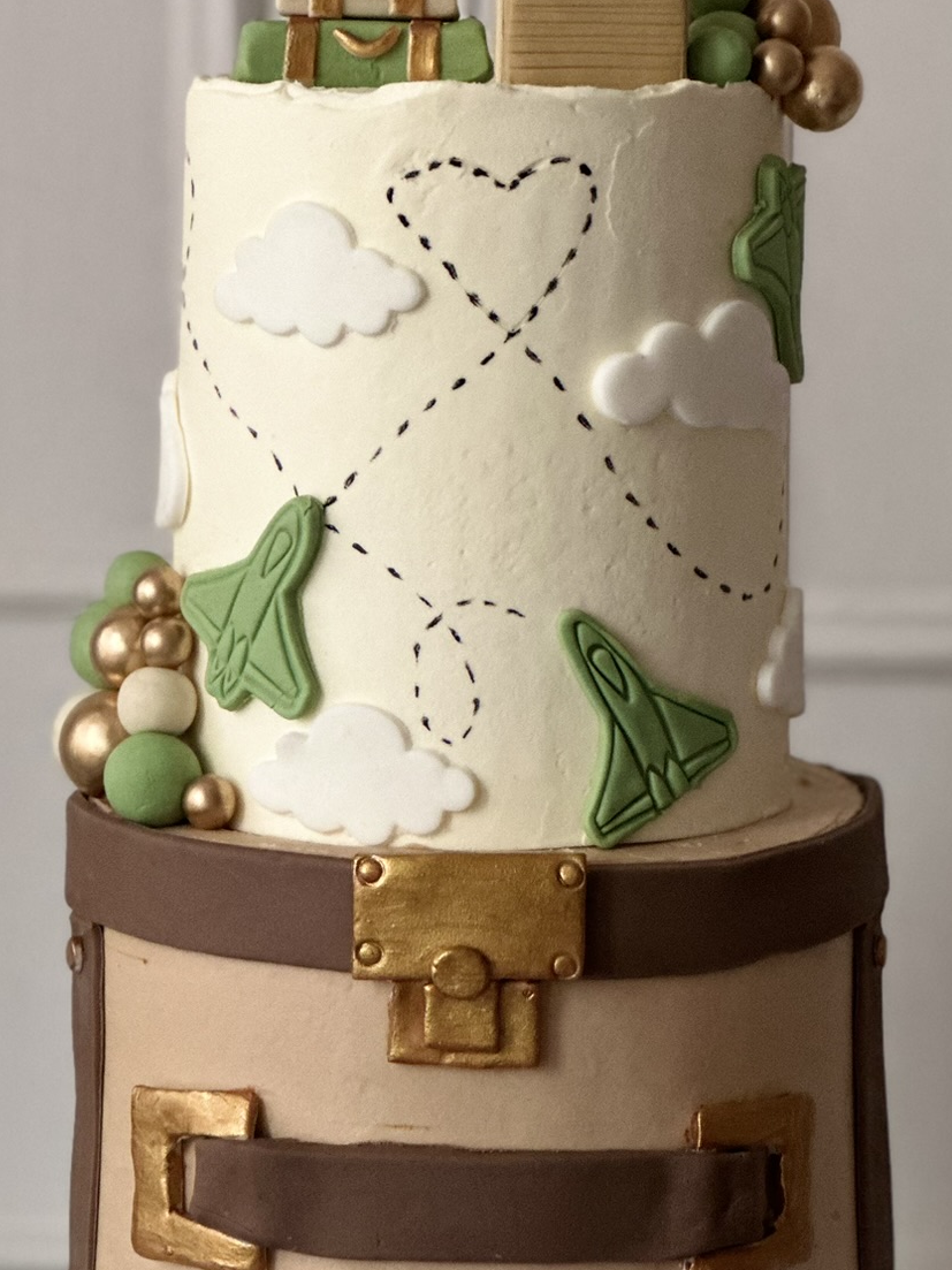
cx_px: 513
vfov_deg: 13.8
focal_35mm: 143
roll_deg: -1.0
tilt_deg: -6.3
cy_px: 725
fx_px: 5245
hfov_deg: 10.4
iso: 320
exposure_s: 1/40
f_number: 2.8
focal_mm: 9
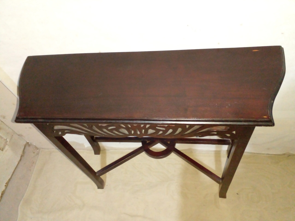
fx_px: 230
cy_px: 110
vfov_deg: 51.4
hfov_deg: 65.3
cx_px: 148
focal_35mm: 27
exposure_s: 1/25
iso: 500
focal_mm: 3.6
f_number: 1.9
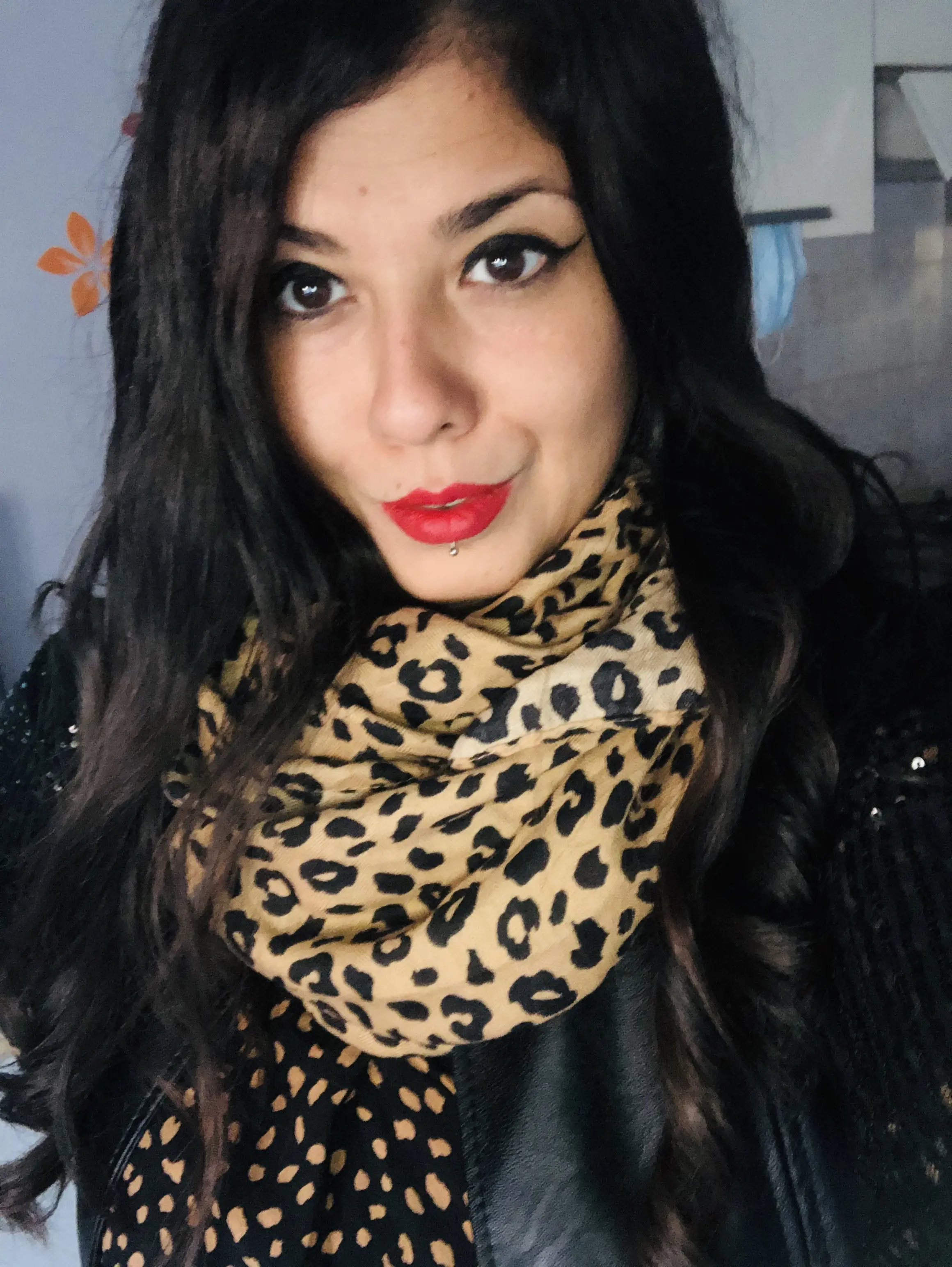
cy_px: 634
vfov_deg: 56.8
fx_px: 1172
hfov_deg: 44.2
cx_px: 476
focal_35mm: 32
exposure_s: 1/24
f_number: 2.2
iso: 250
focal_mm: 2.87
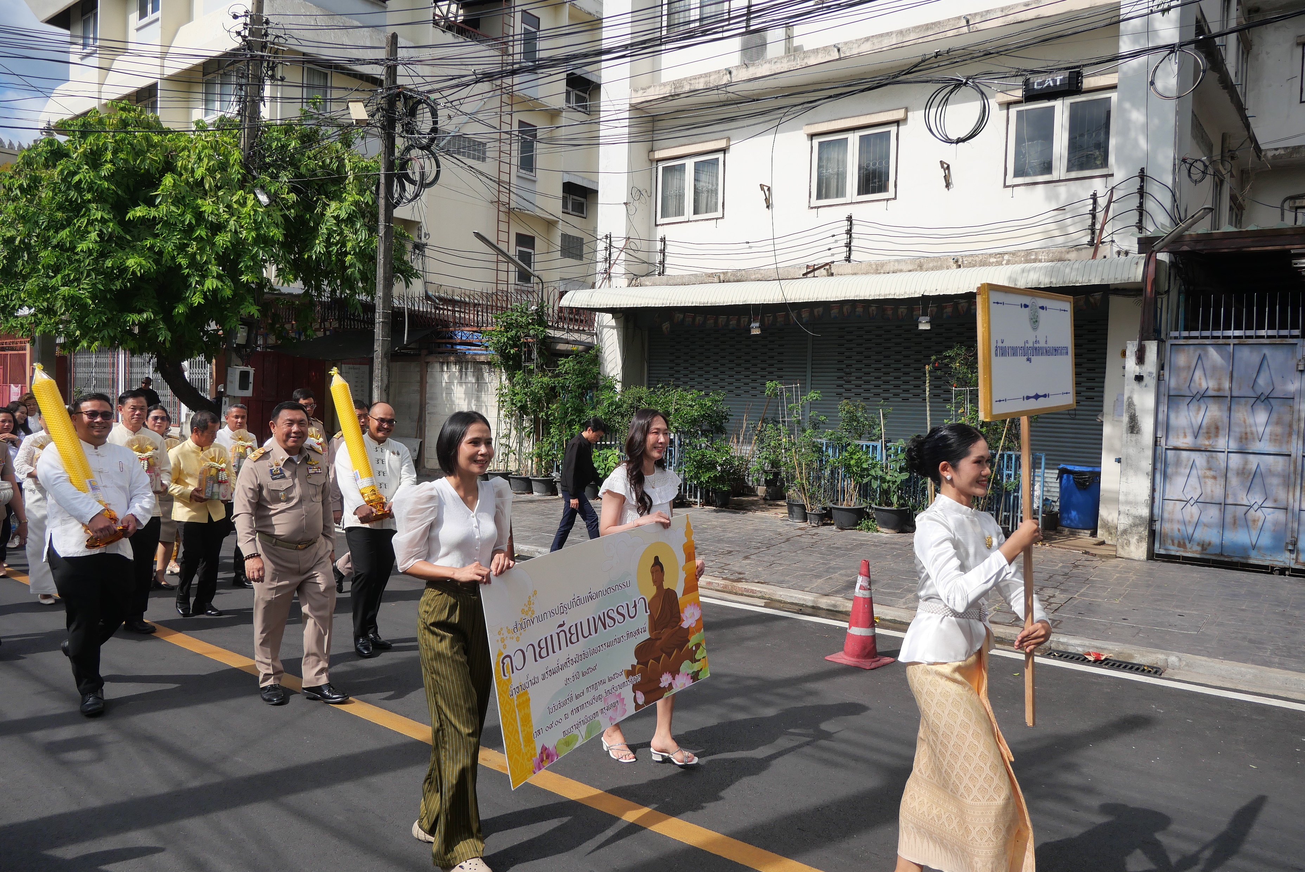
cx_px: 652
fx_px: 871
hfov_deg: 73.7
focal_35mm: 24
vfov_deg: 53.2
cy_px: 436
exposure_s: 1/2000
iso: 200
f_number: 4.5
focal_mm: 12
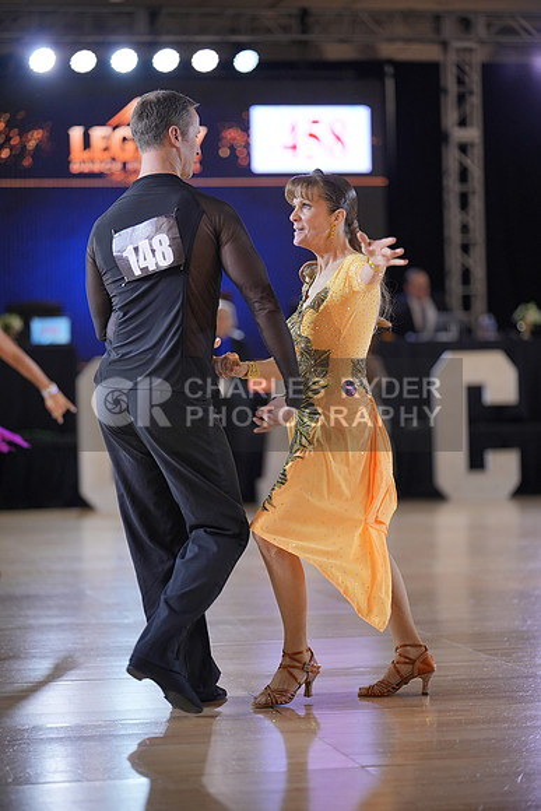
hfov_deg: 13.7
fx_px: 2253
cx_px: 270
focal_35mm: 100
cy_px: 406
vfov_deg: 20.4
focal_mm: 100
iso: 800
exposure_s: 1/500
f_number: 2
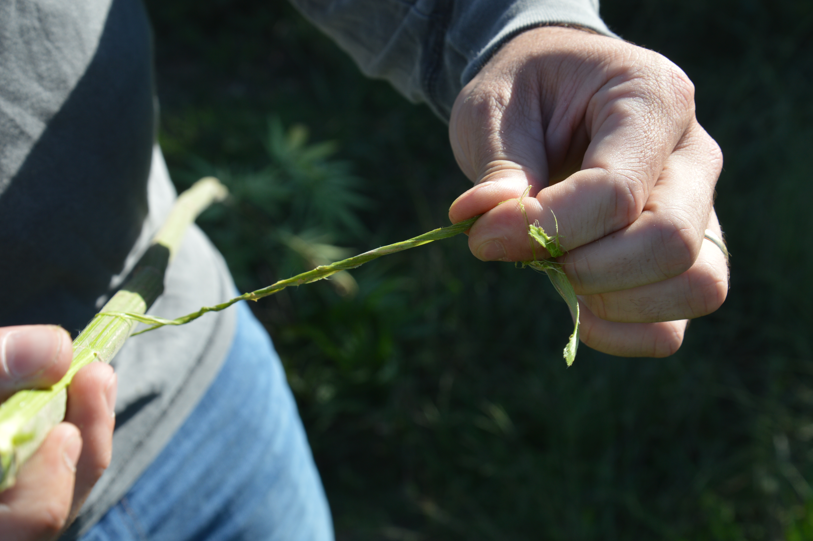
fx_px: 1625
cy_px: 270
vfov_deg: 18.9
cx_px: 406
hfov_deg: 28.1
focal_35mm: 72
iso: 100
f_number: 6.3
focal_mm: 48
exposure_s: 1/160
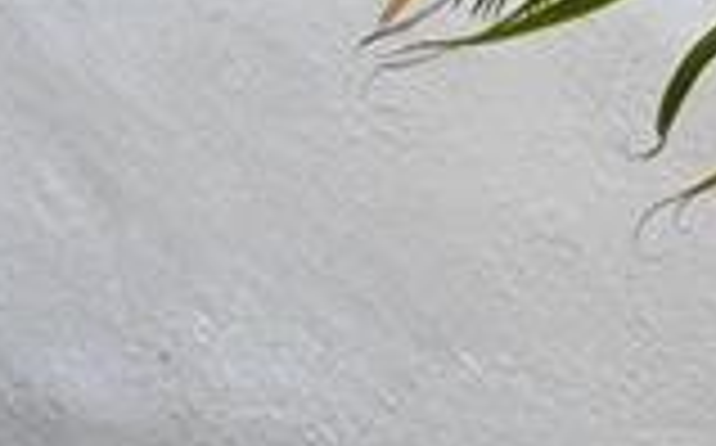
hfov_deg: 12.0
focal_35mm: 164
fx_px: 3197
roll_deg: -0.5
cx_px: -491
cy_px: -915
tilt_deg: -0.1
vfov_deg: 7.1
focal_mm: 6.76
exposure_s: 1/435
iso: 80
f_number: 1.78
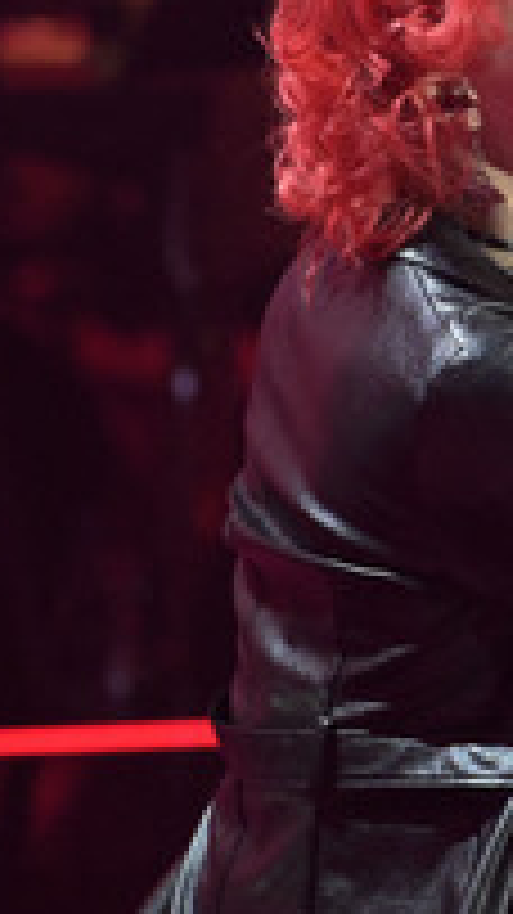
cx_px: 628
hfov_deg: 1.4
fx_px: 20871
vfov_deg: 2.5
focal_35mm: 862
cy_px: 338
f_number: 5.6
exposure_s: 1/250
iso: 12800
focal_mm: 370
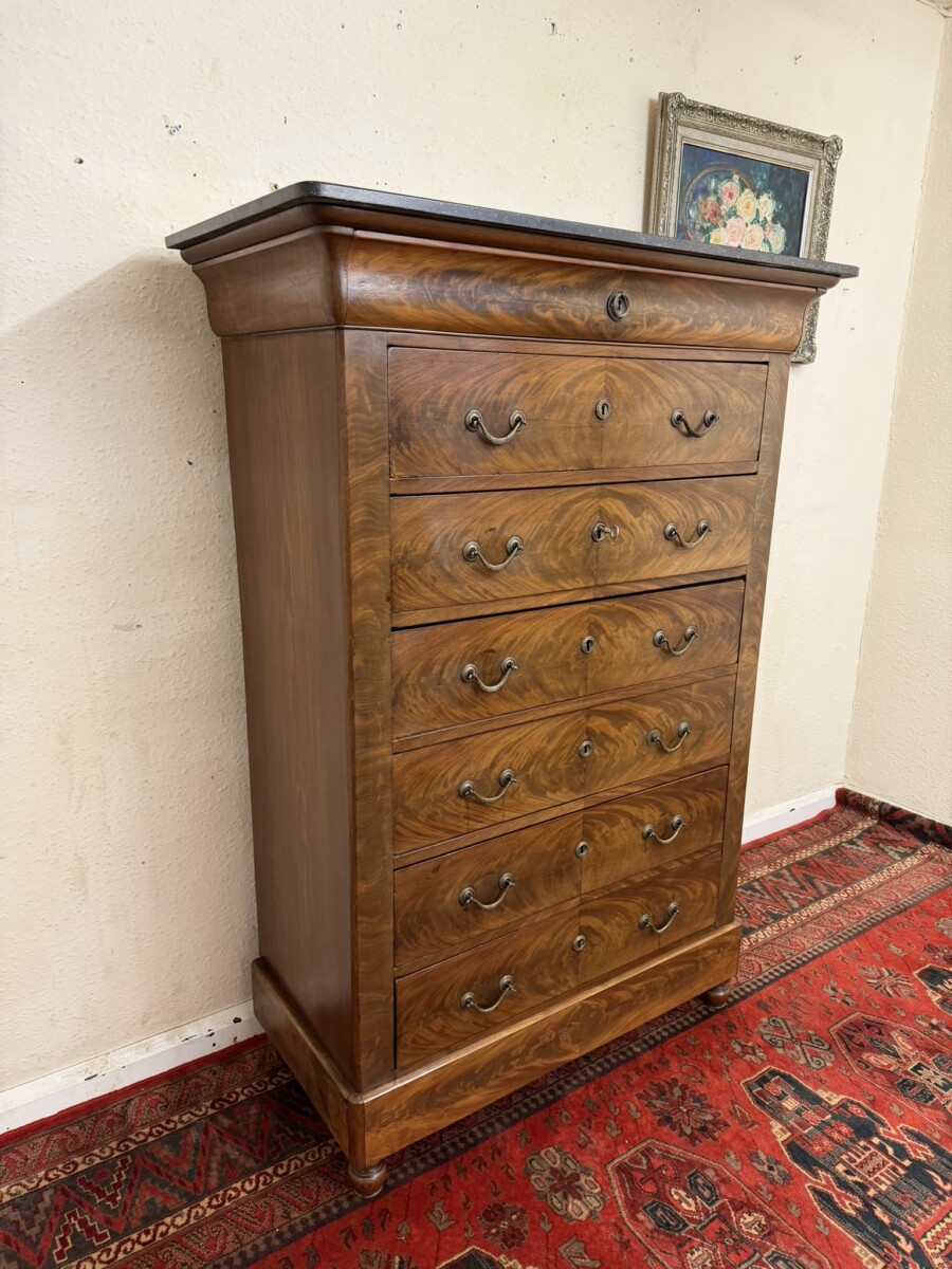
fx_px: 880
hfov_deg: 56.8
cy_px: 634
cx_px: 476
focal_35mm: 24
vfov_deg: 71.6
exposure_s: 1/50
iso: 200
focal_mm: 6.76
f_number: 1.78
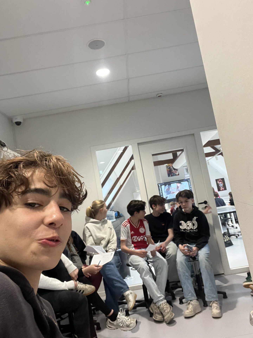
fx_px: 292
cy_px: 169
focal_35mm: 30
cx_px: 126
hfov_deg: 46.8
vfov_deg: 60.0
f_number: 2.2
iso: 320
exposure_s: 1/53
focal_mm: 2.71
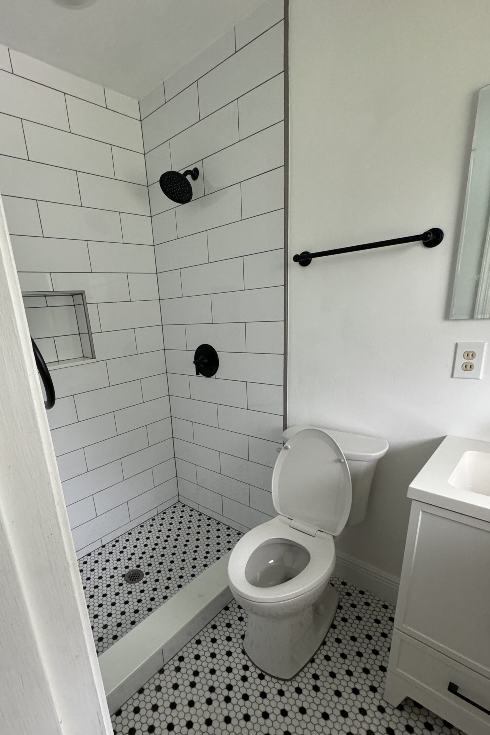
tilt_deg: -17.4
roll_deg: +4.7
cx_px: 194
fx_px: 347
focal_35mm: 17
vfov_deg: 92.8
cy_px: 416
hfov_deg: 69.7
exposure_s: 1/120
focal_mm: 2.22
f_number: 2.2
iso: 320
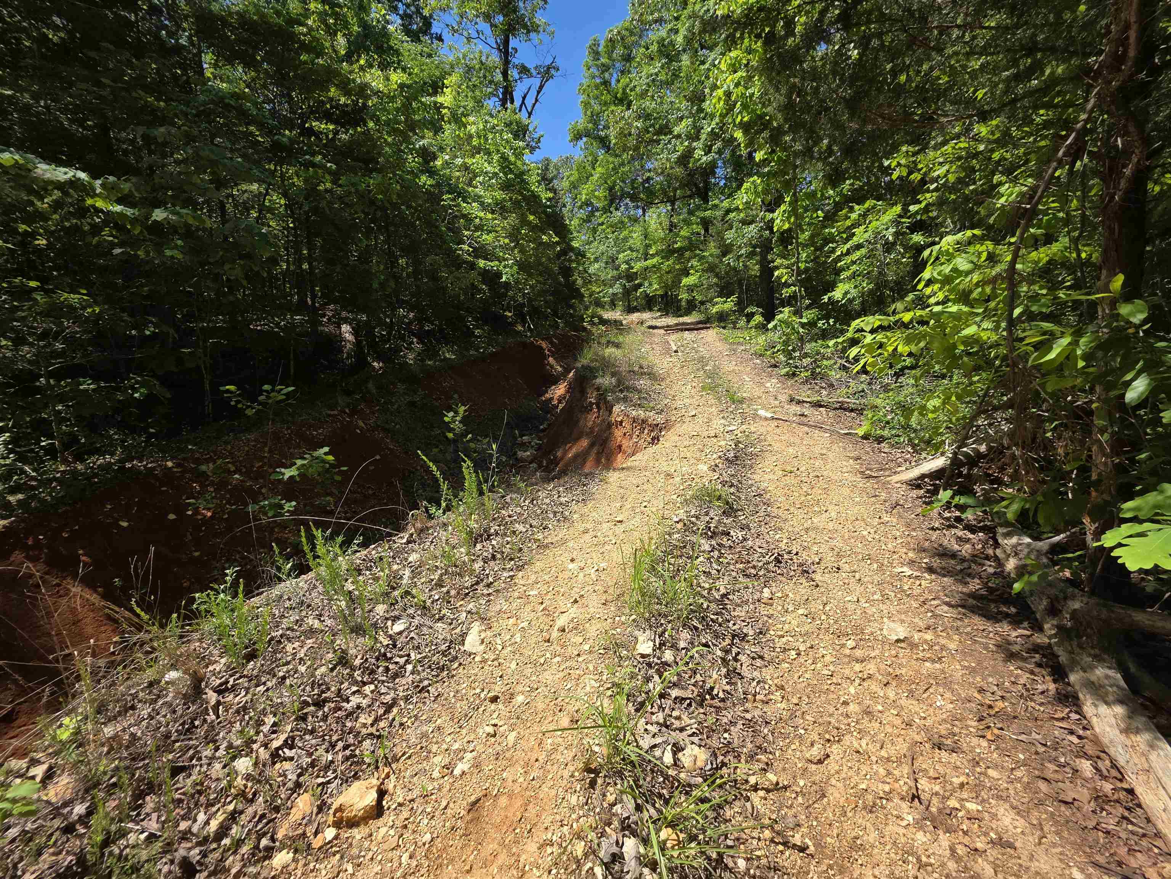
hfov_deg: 106.2
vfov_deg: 89.9
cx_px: 586
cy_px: 440
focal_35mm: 13
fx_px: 440
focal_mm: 2.2
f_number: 1.9
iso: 40
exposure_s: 1/1205
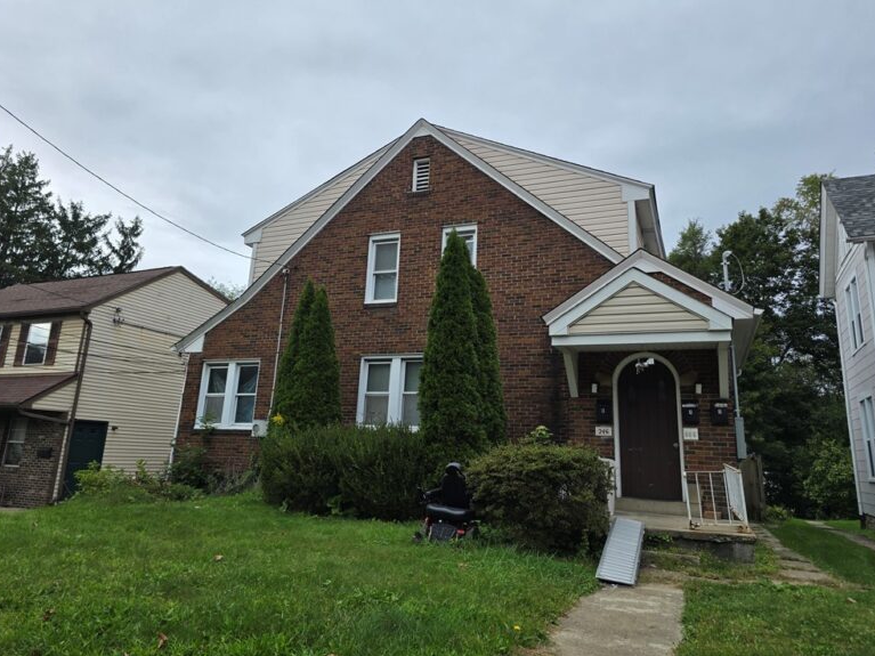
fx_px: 607
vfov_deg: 56.8
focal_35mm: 24
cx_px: 445
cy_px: 324
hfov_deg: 71.6
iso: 12
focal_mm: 6.3
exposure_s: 1/197
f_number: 1.7
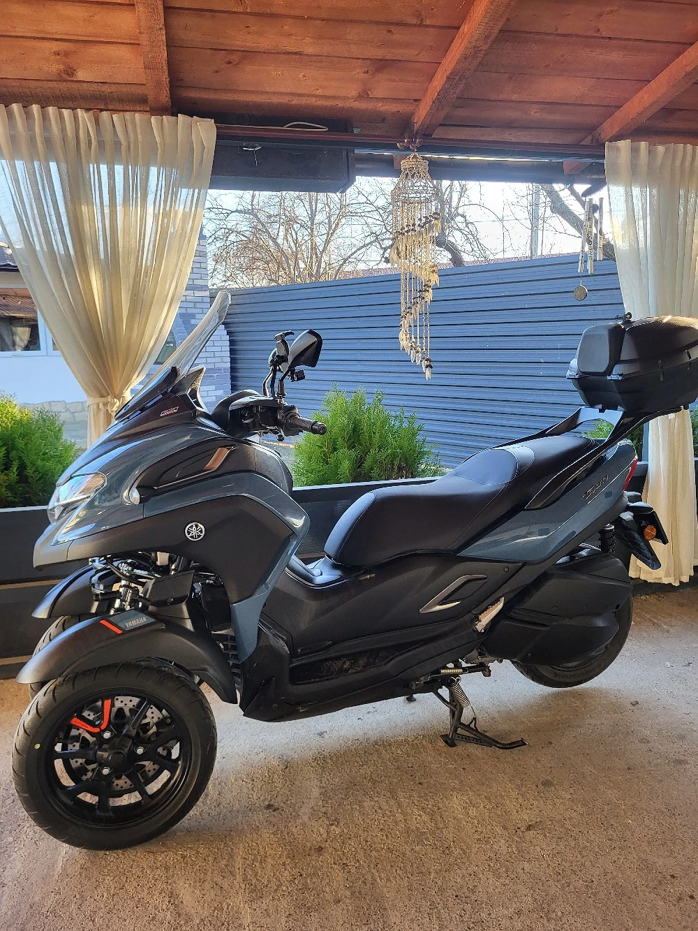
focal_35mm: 26
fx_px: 699
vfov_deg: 67.3
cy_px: 466
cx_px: 349
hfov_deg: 53.1
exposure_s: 1/101
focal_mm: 5.4
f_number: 1.8
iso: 80
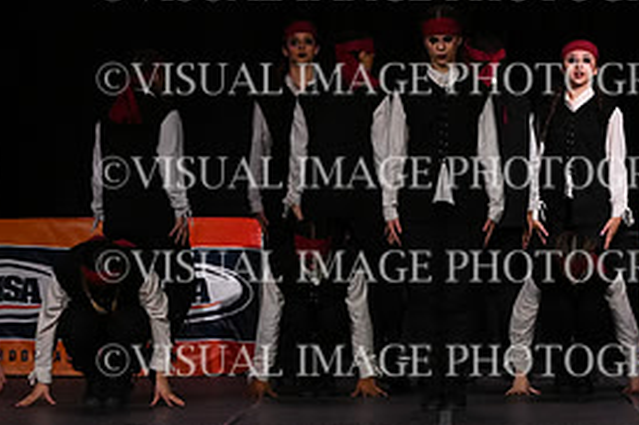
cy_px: 220
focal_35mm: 237
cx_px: 434
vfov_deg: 5.8
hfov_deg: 8.7
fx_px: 4202
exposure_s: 1/1000
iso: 6400
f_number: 4
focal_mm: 75
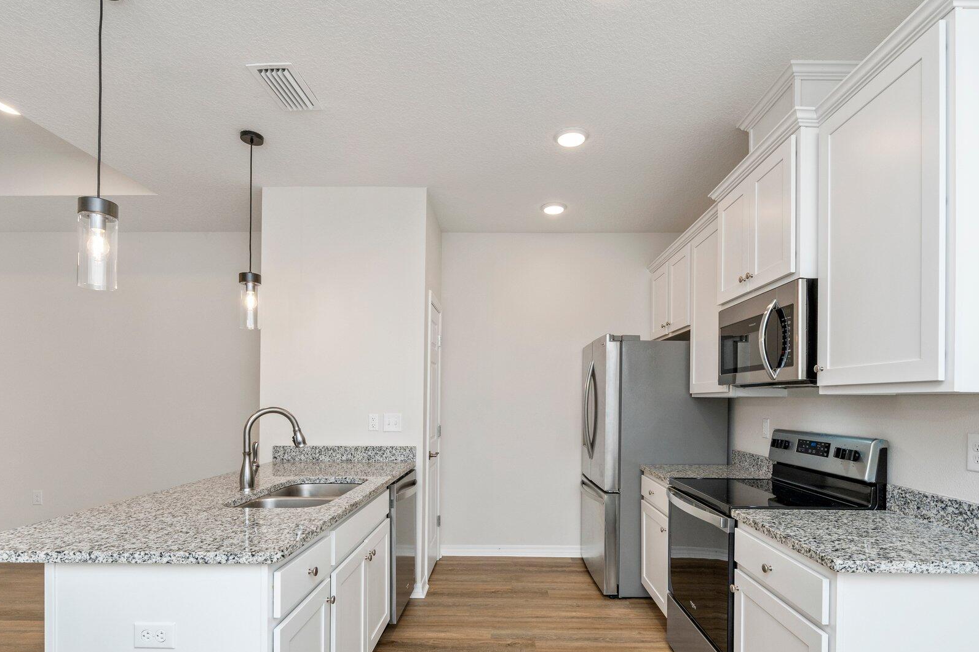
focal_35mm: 18
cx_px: 516
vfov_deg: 66.6
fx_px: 489
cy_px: 396
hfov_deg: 89.9
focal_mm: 14
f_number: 8
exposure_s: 1/60
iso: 500
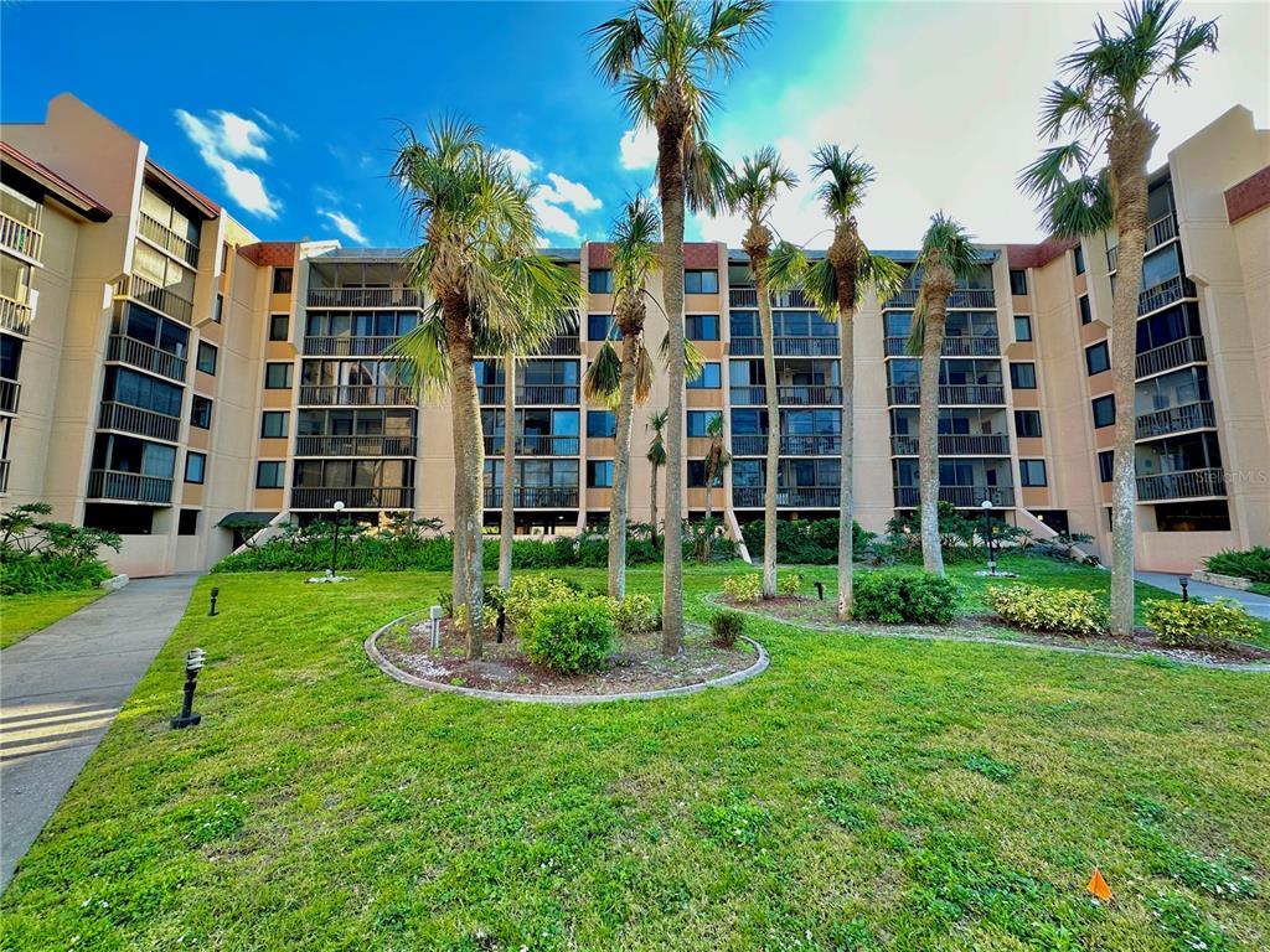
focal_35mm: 14
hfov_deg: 102.1
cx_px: 635
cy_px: 476
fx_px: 514
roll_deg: +0.5
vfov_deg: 85.7
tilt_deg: +6.1
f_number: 2.2
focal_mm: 2.22
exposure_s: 1/221
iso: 40
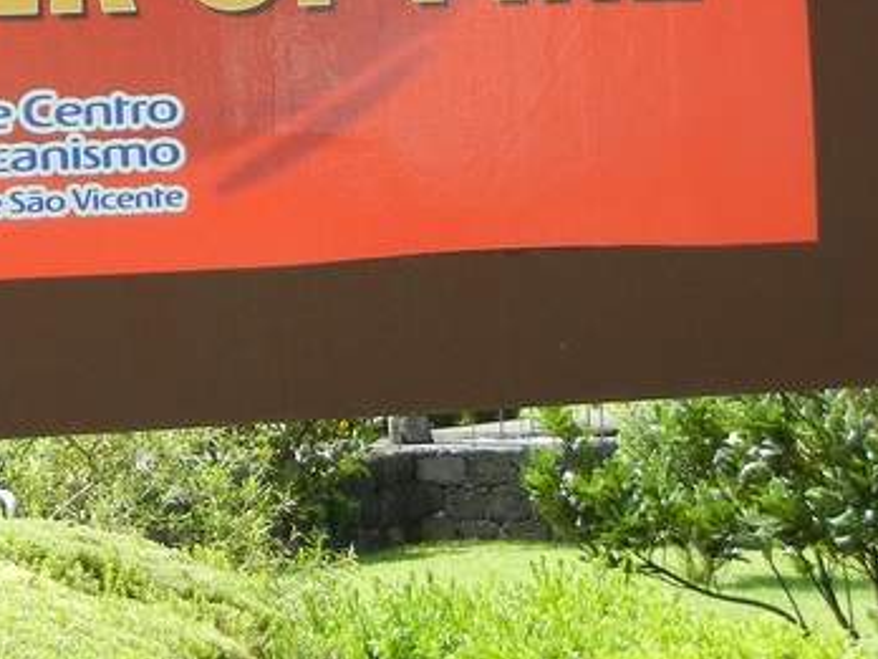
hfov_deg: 9.7
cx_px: -348
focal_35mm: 200
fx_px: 5073
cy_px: -187
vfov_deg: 7.4
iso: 160
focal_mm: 12.2
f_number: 4.1
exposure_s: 1/264
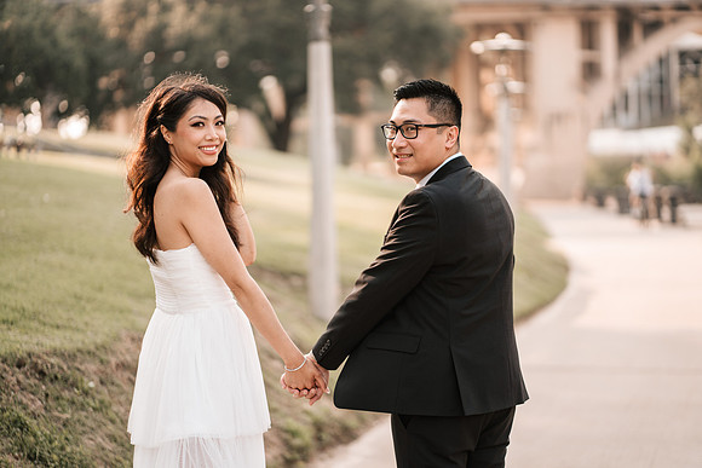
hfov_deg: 23.9
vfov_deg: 16.1
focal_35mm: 85
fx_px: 1658
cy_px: 234
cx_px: 351
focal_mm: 85
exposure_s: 1/800
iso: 80
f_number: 1.8
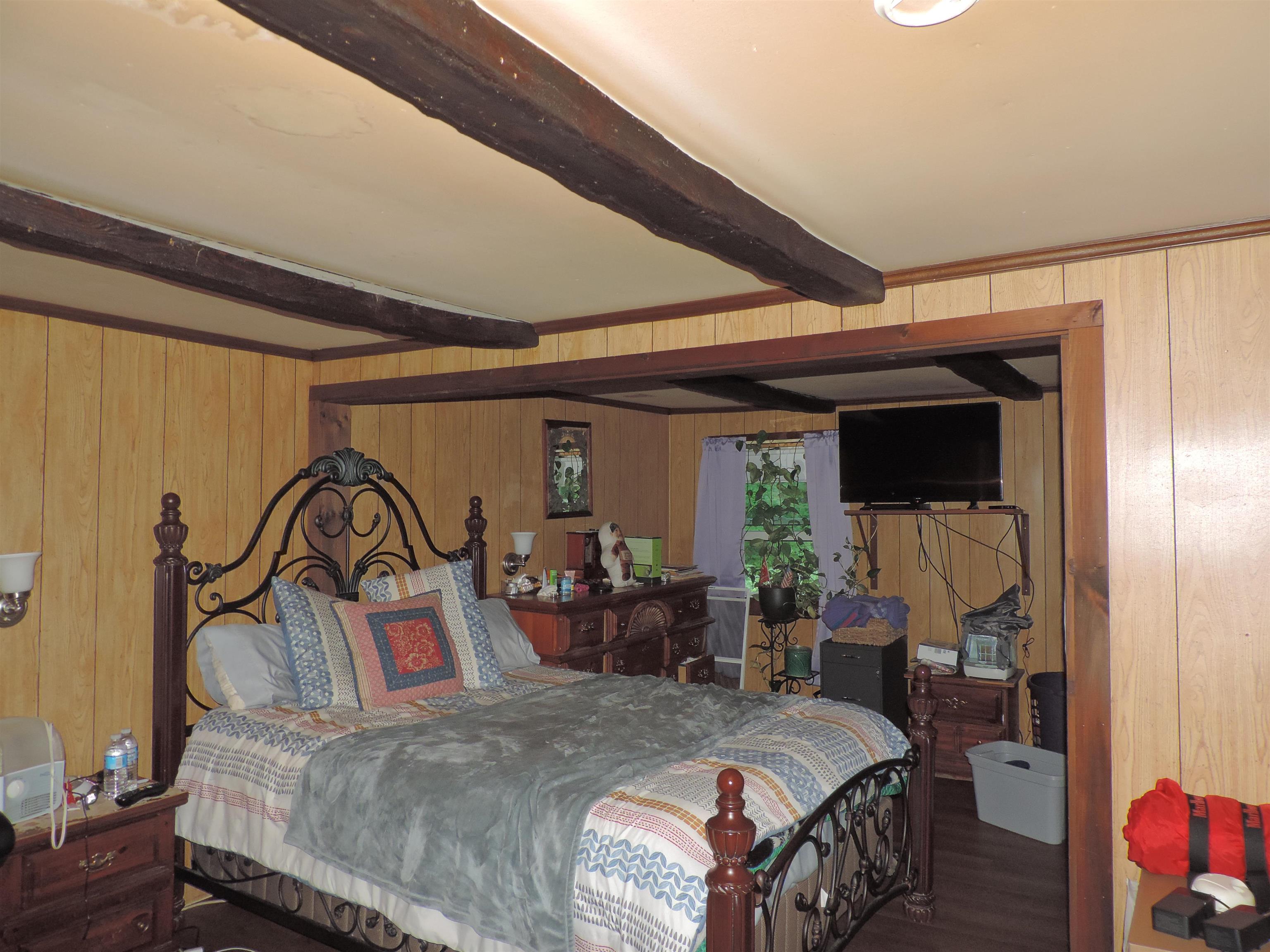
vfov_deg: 56.8
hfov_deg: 71.6
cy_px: 476
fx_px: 881
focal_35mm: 24
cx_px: 635
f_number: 3
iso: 200
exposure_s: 1/30
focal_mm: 4.3
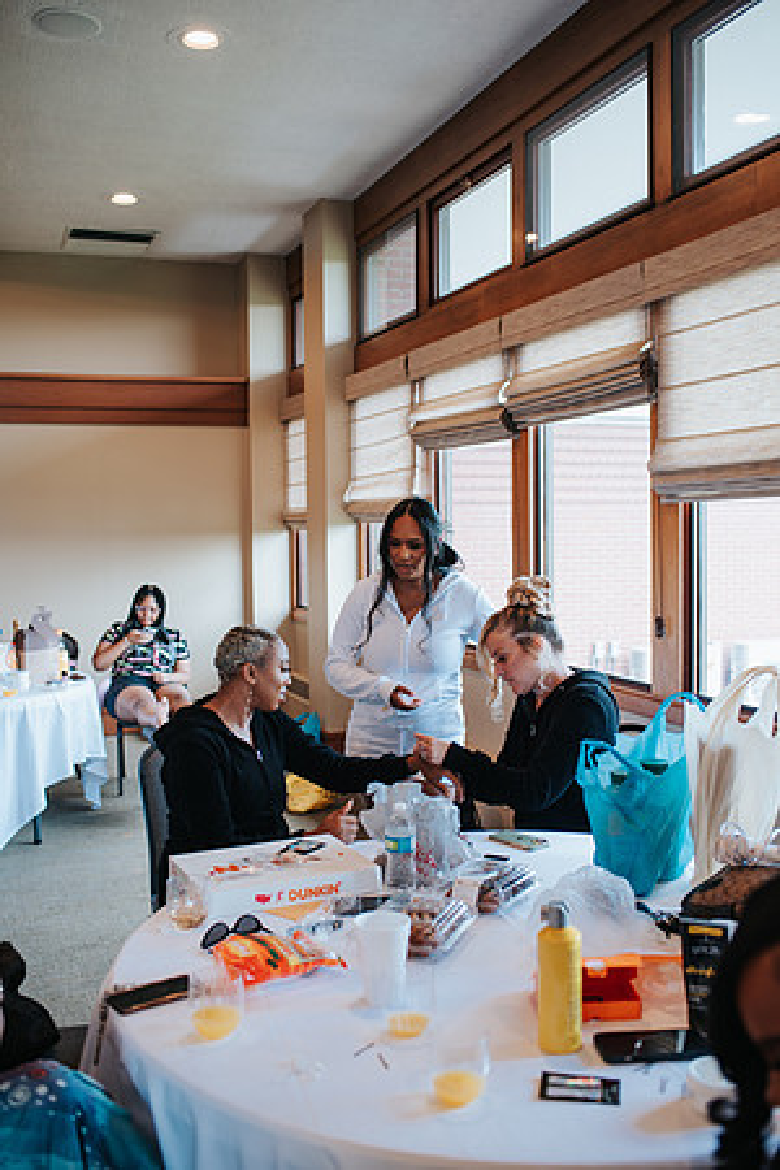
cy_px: 585
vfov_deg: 54.4
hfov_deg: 37.9
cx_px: 390
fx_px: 1137
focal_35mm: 35
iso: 220
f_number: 2.8
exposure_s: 1/100
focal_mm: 35
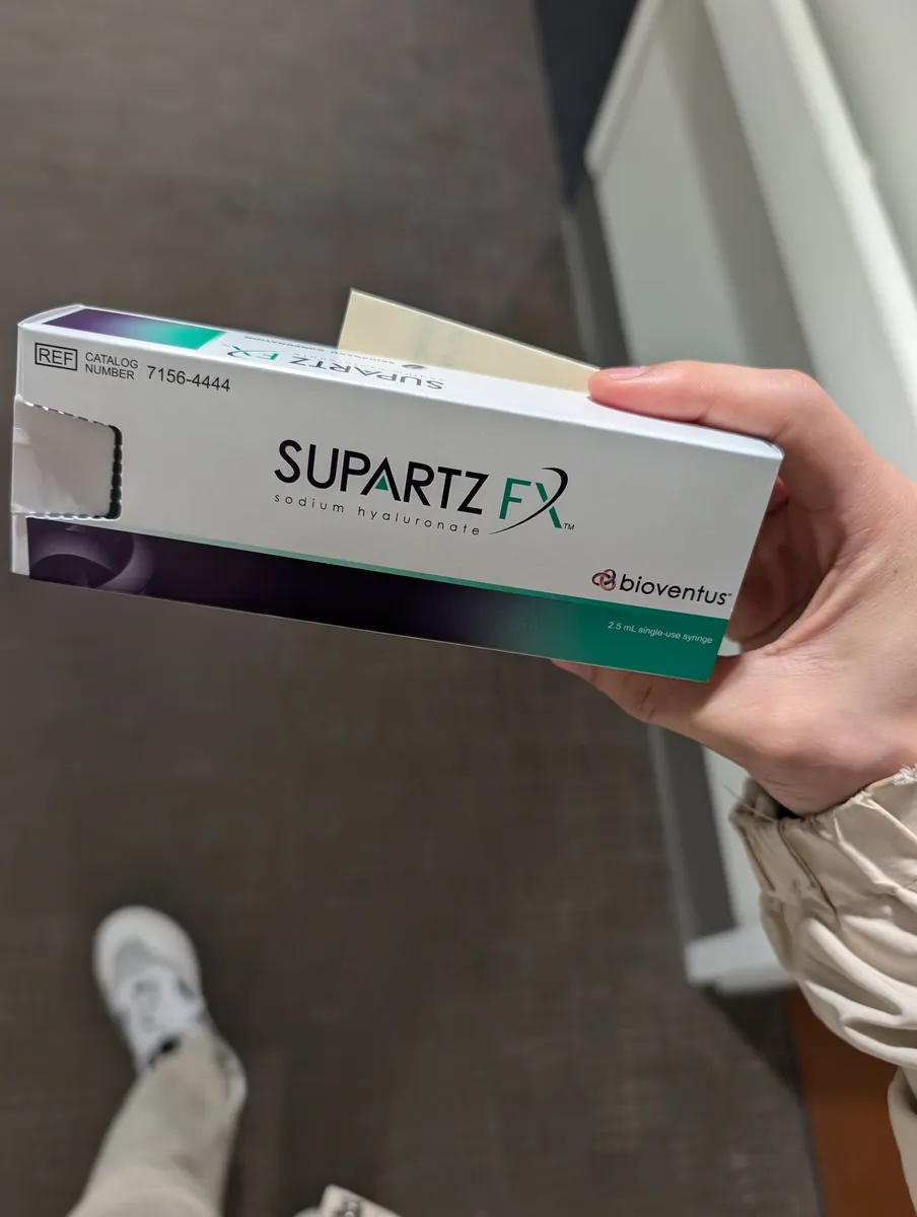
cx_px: 458
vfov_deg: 71.5
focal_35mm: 24
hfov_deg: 57.0
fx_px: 845
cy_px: 608
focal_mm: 6.9
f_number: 1.68
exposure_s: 1/120
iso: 347
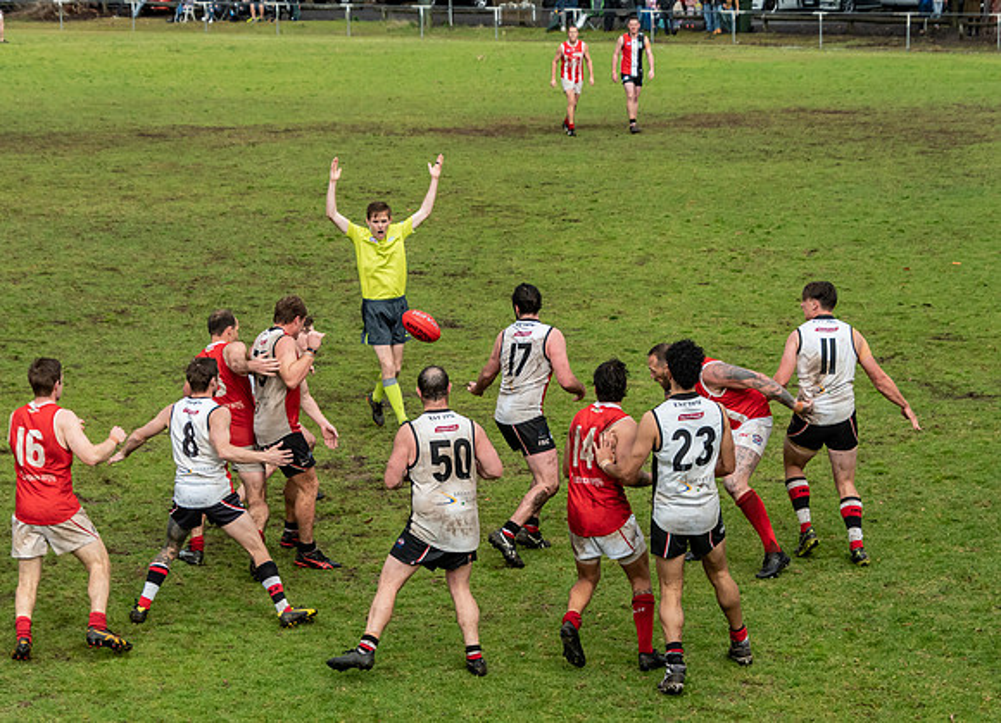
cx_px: 521
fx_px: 3163
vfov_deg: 13.0
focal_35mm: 111
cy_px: 362
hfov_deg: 18.0
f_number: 6.3
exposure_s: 1/1600
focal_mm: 70
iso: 800
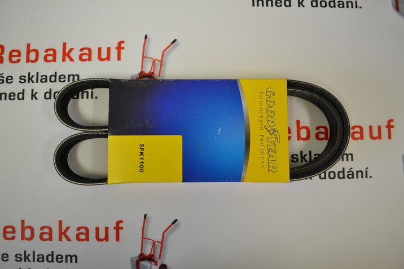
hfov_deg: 67.4
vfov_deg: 47.9
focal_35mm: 27
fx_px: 303
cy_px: 134
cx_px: 202
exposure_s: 1/25
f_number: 3.5
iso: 400
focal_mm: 18
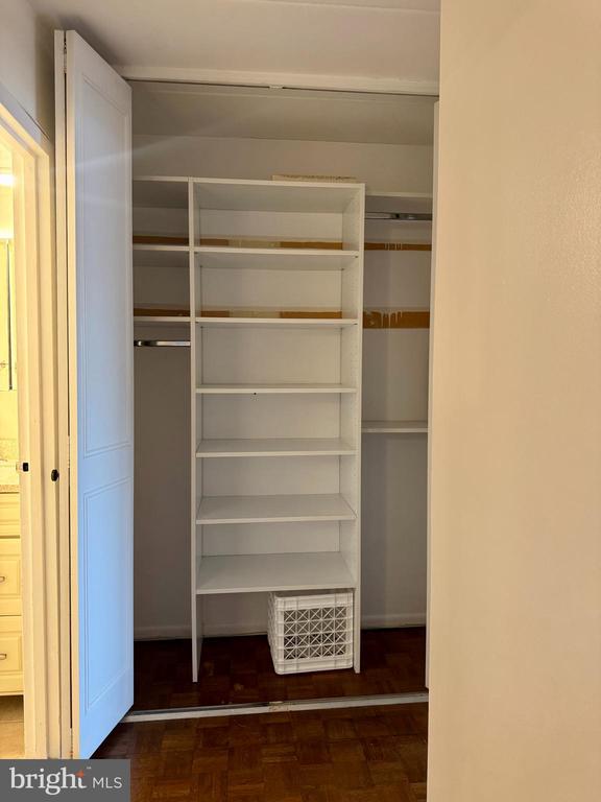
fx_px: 556
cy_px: 401
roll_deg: -0.5
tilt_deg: -2.7
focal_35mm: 24
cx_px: 300
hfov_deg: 56.8
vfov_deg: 71.6
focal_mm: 6.76
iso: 250
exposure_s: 1/60
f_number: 1.78
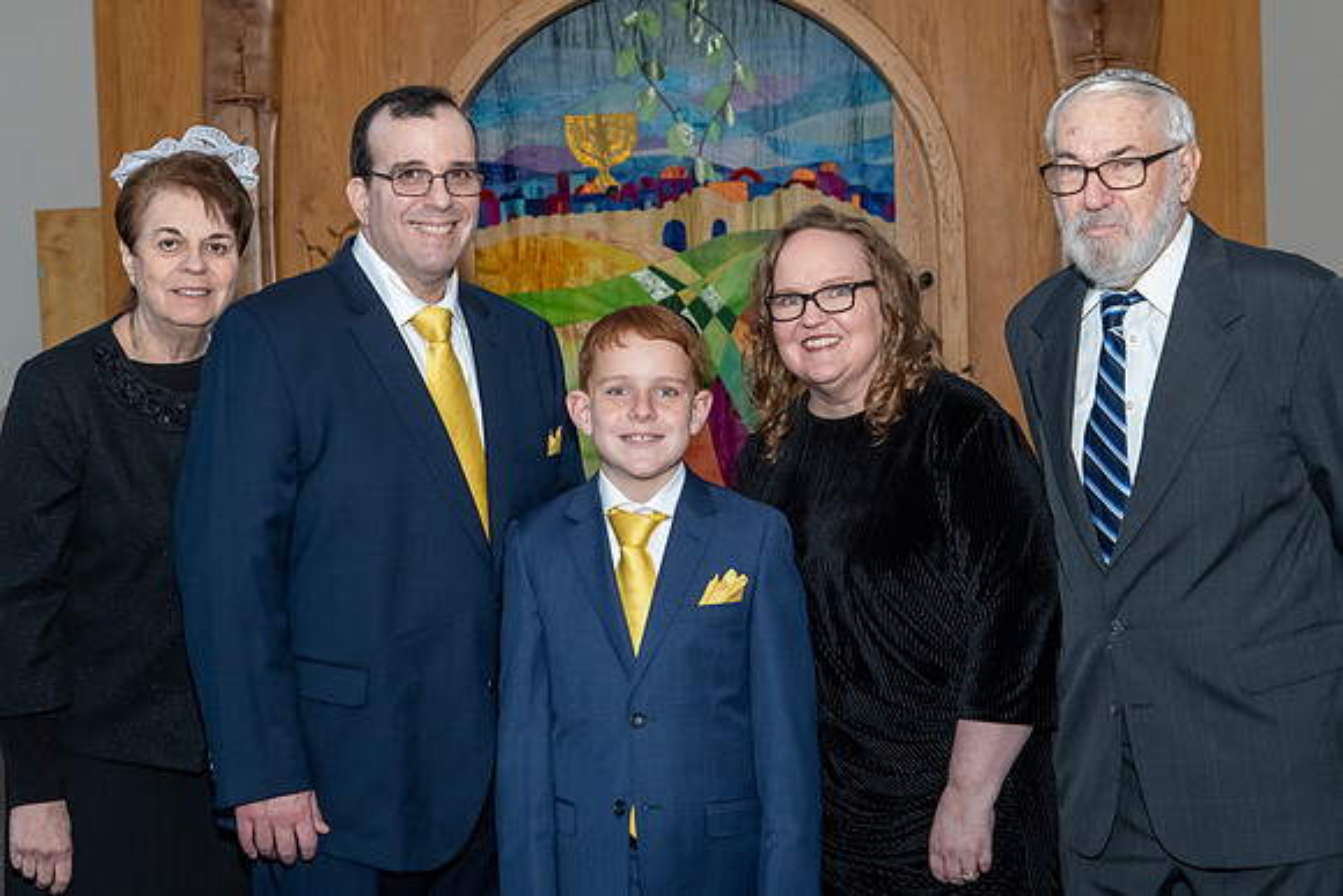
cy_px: 417
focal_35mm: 67
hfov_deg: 30.2
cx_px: 644
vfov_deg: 20.4
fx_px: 2489
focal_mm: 38
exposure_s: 1/250
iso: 400
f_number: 5.6
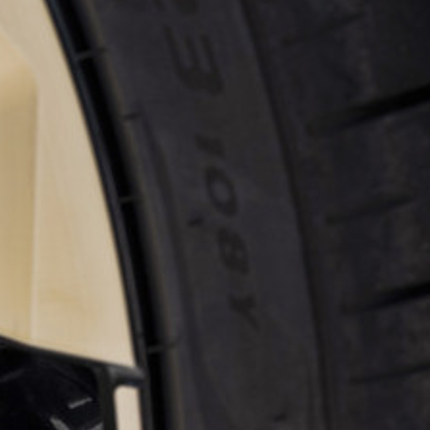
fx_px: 3218
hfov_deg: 7.3
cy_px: 413
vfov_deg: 7.6
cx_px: -453
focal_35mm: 229
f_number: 5
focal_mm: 50
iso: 100
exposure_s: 1/250
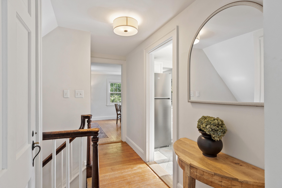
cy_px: 94
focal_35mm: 18
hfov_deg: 90.0
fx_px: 141
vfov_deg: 67.4
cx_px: 141
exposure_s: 1/4
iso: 320
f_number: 5.6
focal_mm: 12
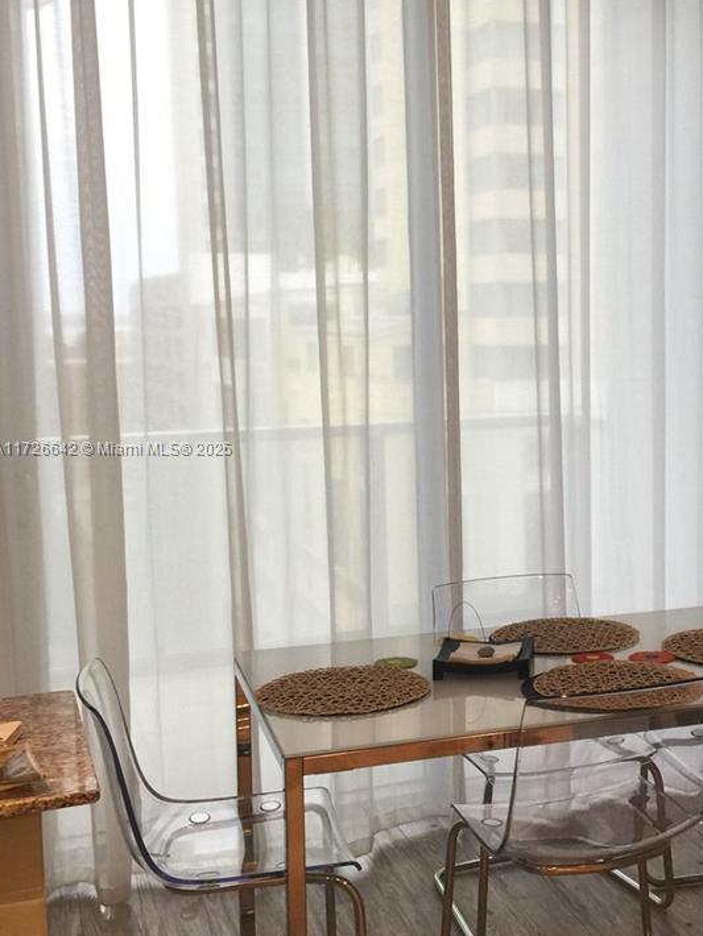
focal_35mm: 49
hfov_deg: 28.9
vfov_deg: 38.9
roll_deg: +0.2
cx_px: 583
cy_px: 450
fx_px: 1326
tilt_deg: -4.1
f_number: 2.2
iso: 40
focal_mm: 4.15
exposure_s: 1/40
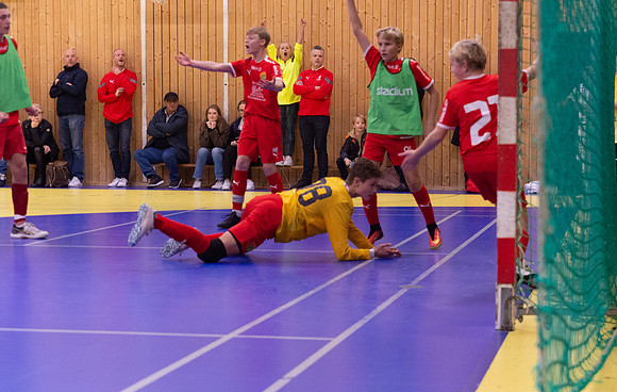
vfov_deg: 14.9
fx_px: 1499
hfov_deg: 23.2
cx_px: 381
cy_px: 250
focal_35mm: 89
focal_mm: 70
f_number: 3.2
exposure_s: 1/400
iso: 4500
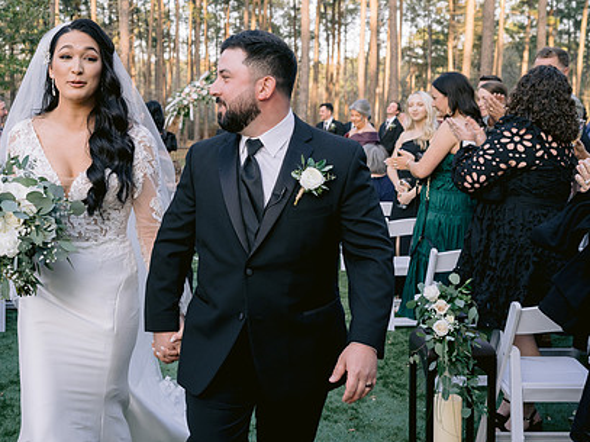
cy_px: 207
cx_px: 187
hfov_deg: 39.1
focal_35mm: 48
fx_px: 818
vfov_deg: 30.2
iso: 400
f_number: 5
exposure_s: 1/200
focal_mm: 35
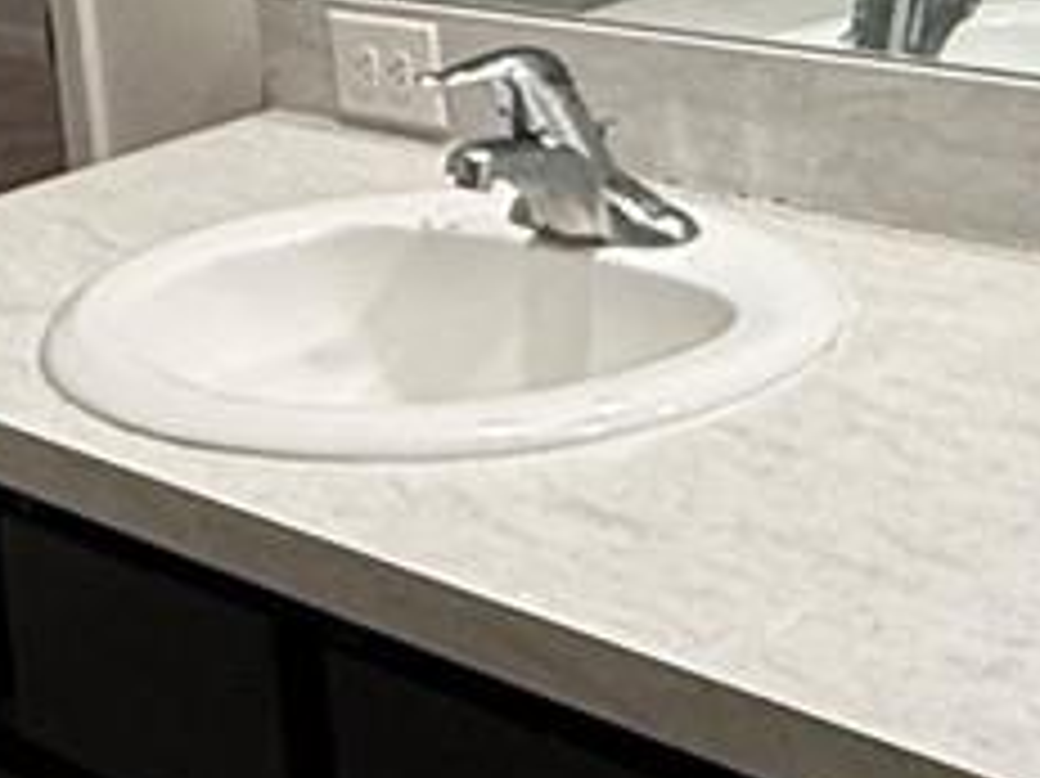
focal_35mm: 97
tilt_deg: -2.0
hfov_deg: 20.1
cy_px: -490
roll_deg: +6.2
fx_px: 2913
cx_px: 297
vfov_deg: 14.0
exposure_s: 1/120
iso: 320
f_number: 2.2
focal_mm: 2.22
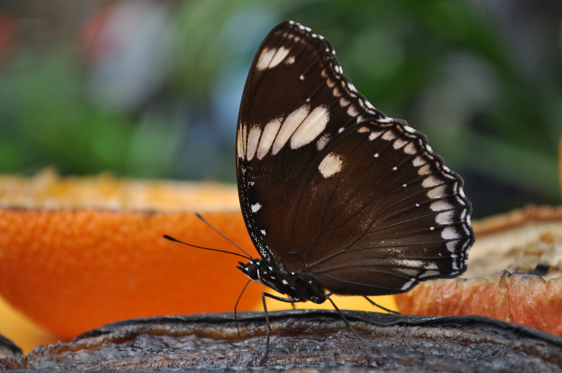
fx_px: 1286
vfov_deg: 16.5
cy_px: 186
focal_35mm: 82
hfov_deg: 24.6
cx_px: 281
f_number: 5.6
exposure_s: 1/400
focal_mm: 55
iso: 400
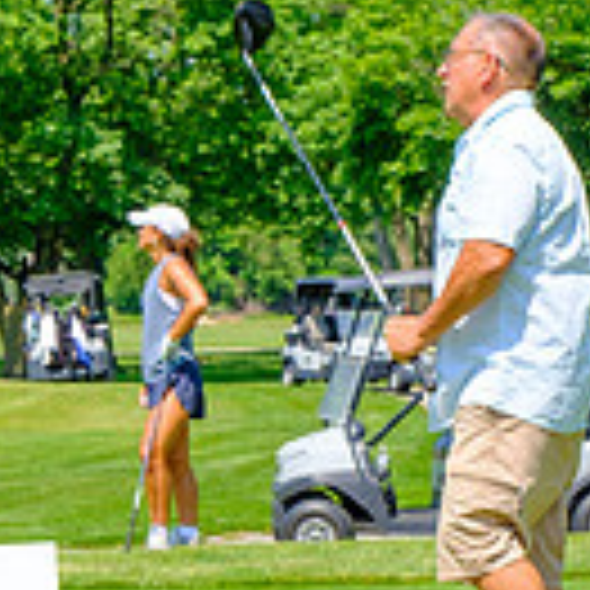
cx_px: 504
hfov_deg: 11.0
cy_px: 410
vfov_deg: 11.0
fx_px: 3047
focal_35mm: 158
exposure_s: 1/320
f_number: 8
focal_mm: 35.8
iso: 200
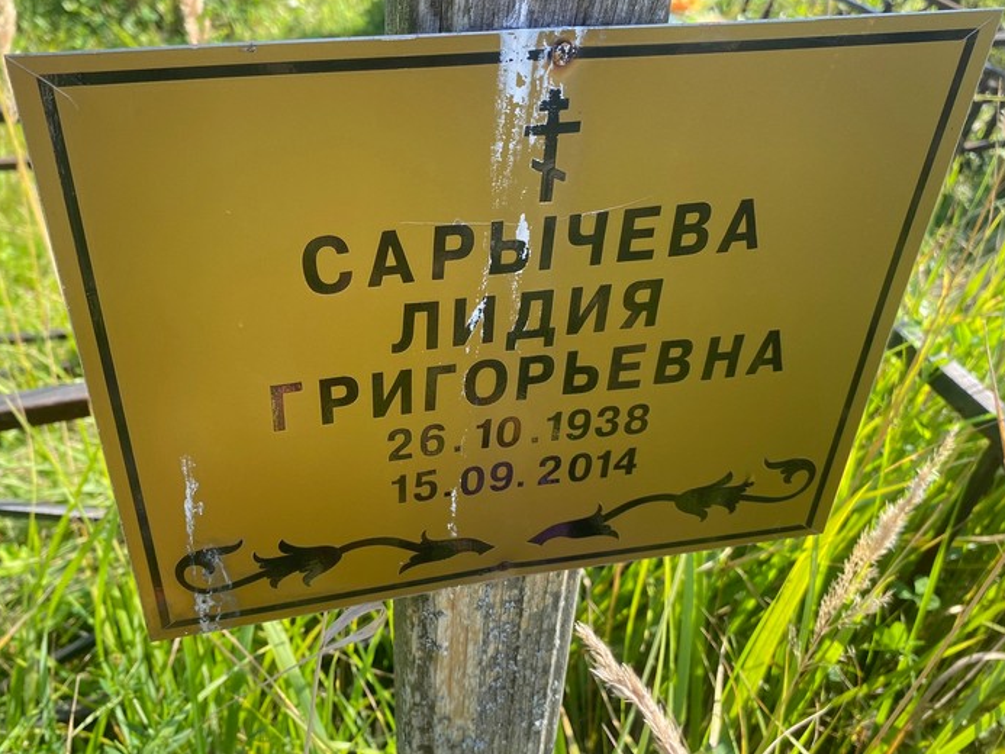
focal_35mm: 30
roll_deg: -4.4
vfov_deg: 46.8
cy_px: 365
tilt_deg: -39.6
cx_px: 444
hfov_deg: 59.8
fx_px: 871
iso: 32
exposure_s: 1/519
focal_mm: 4.25
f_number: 1.8
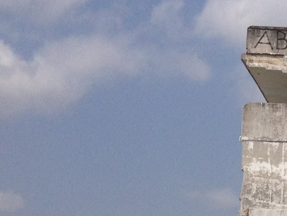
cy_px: 329
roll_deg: -0.8
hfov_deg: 10.7
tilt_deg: +0.2
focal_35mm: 163
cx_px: 631
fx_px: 1352
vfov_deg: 8.9
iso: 50
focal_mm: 4.28
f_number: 2.4
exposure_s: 1/3690
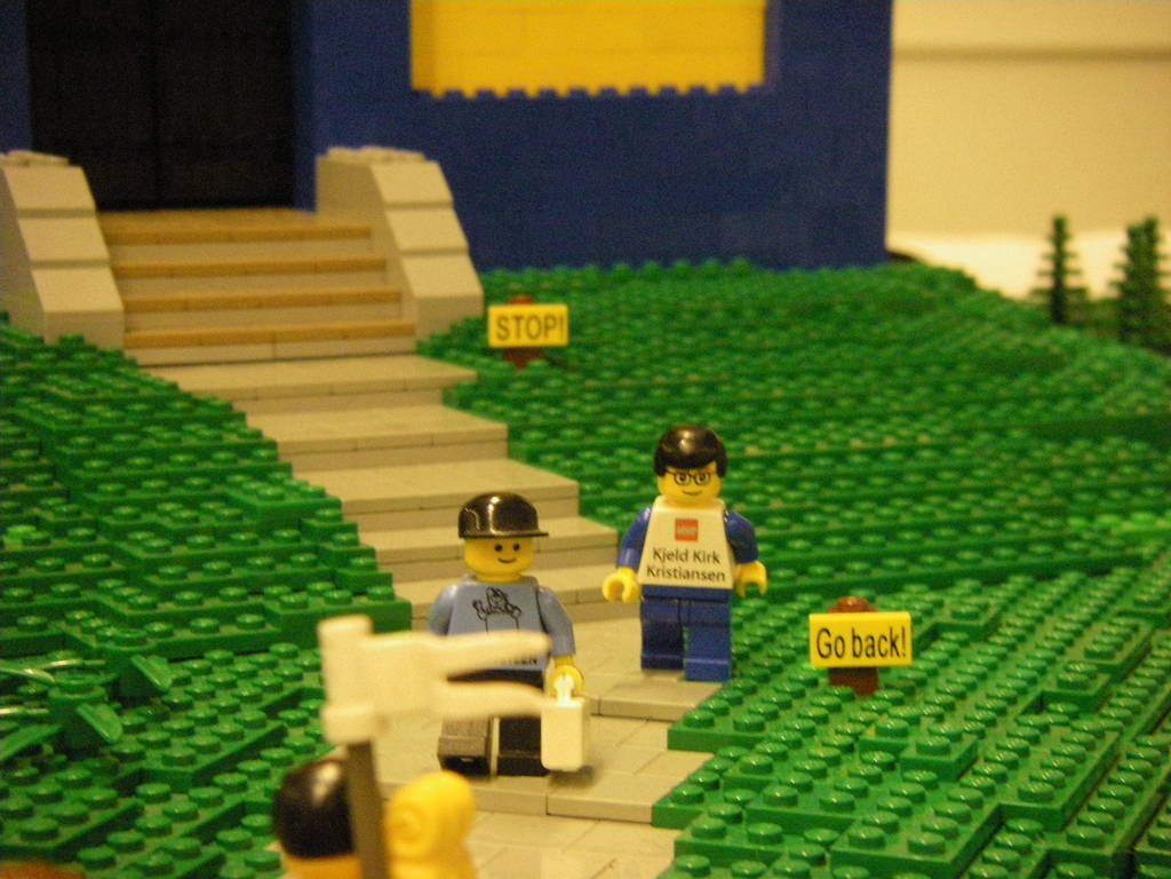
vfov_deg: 14.9
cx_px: 586
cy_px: 440
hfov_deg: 19.8
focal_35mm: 99
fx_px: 3349
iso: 800
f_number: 4
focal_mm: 16.3
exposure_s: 1/25
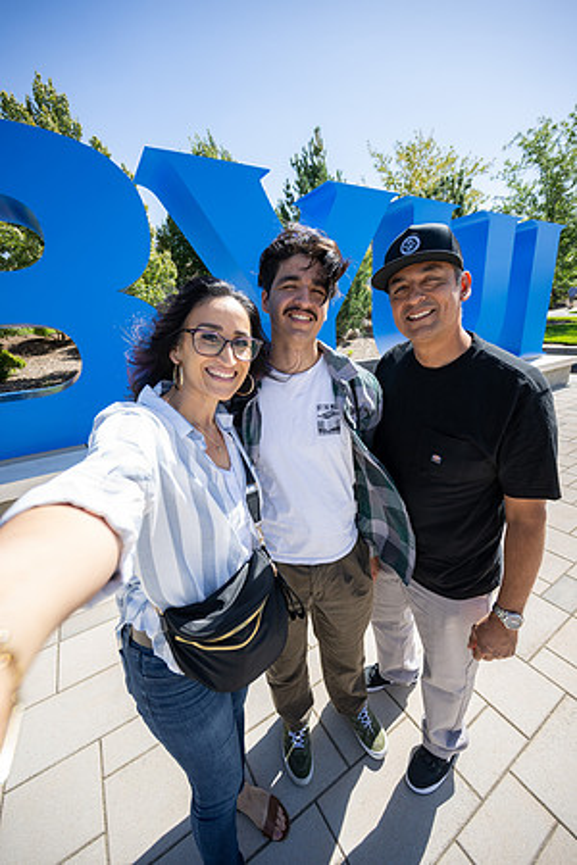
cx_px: 288
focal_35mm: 14
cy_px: 432
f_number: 4
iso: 125
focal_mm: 14
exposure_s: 1/500
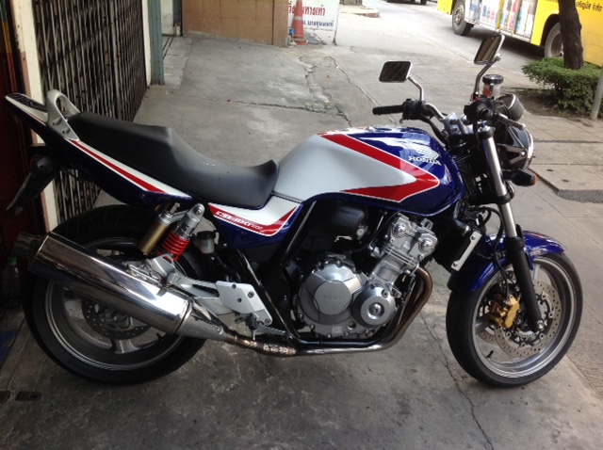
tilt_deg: -24.5
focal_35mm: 35
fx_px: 609
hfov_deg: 52.7
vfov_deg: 40.6
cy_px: 225
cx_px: 302
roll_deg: -3.4
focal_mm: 4.28
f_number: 2.4
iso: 50
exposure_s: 1/156
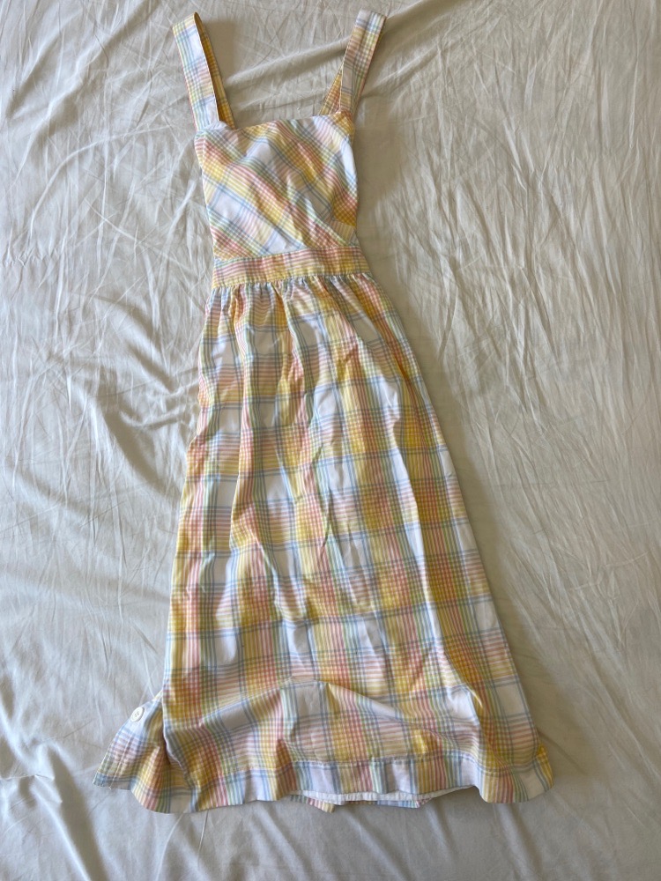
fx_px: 662
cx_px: 330
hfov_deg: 53.1
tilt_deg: -81.2
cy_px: 440
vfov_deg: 67.3
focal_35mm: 26
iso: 32
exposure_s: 1/169
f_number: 1.8
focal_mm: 4.25
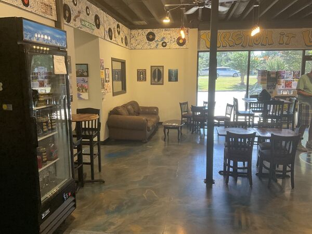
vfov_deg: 48.2
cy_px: 117
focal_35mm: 29
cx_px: 156
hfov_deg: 61.7
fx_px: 261
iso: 250
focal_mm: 3
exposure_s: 1/60
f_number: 1.8
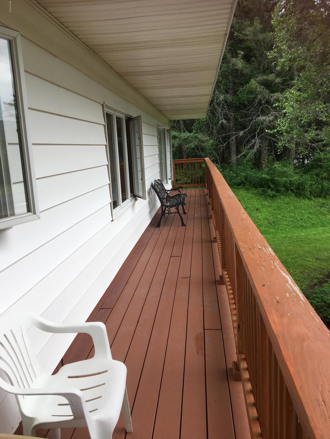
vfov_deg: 61.7
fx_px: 369
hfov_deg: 48.2
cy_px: 220
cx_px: 165
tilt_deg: -10.9
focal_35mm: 29
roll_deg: +2.7
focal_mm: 4.15
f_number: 2.2
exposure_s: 1/596
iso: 25
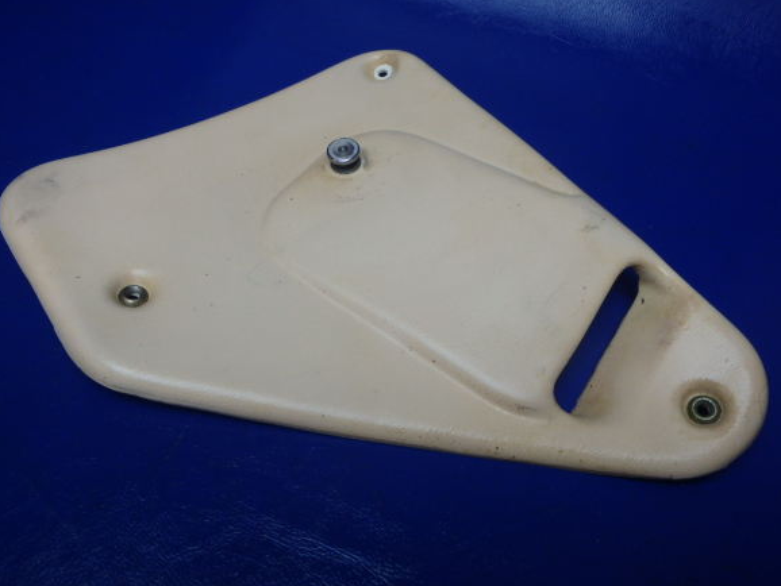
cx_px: 385
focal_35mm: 31
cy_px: 285
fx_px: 700
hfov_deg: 58.3
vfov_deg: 45.5
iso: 200
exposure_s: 1/50
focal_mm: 5
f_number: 3.9
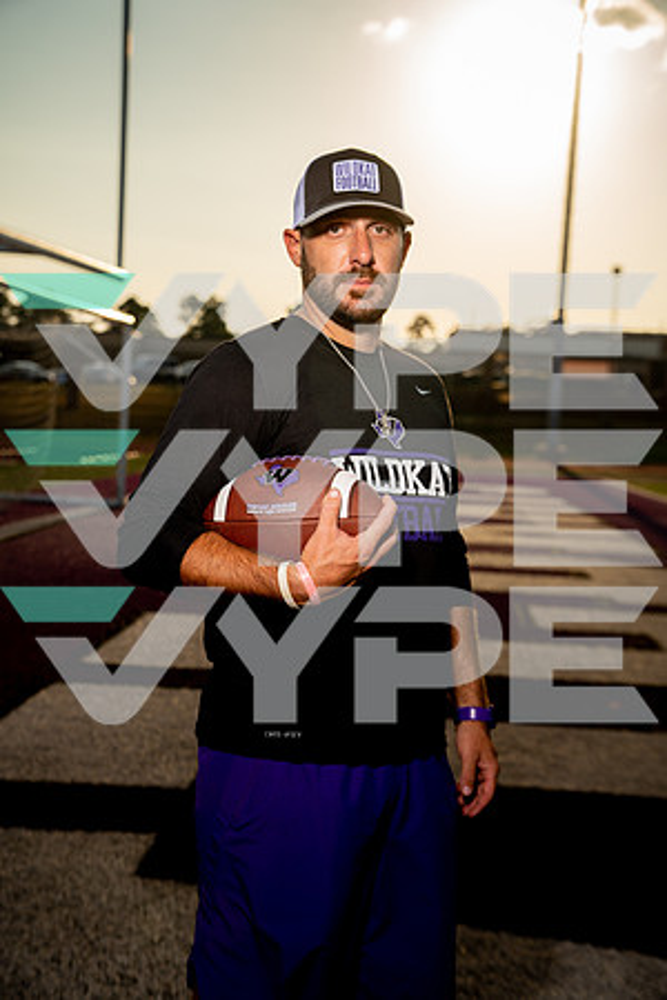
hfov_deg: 26.5
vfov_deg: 38.9
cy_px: 500
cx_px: 334
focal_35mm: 51
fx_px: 1417
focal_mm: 51
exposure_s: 1/1000
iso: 100
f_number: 4
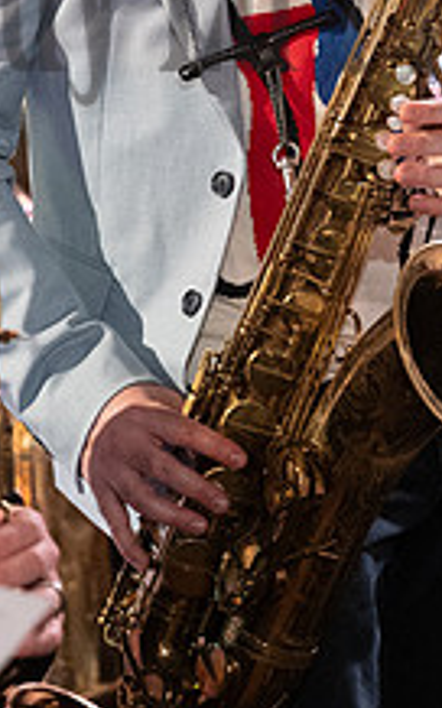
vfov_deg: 7.9
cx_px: 273
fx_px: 5114
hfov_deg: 4.9
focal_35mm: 265
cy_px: -13
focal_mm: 84
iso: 5000
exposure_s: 1/160
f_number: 2.8
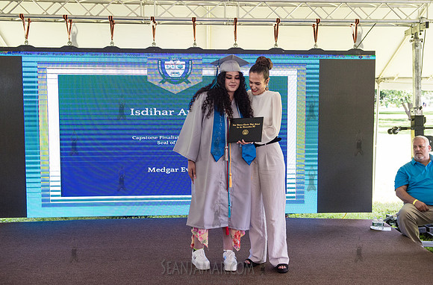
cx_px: 236
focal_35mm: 39
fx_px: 463
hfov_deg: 50.0
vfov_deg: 34.2
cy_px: 128
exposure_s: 1/800
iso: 2500
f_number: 4
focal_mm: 34
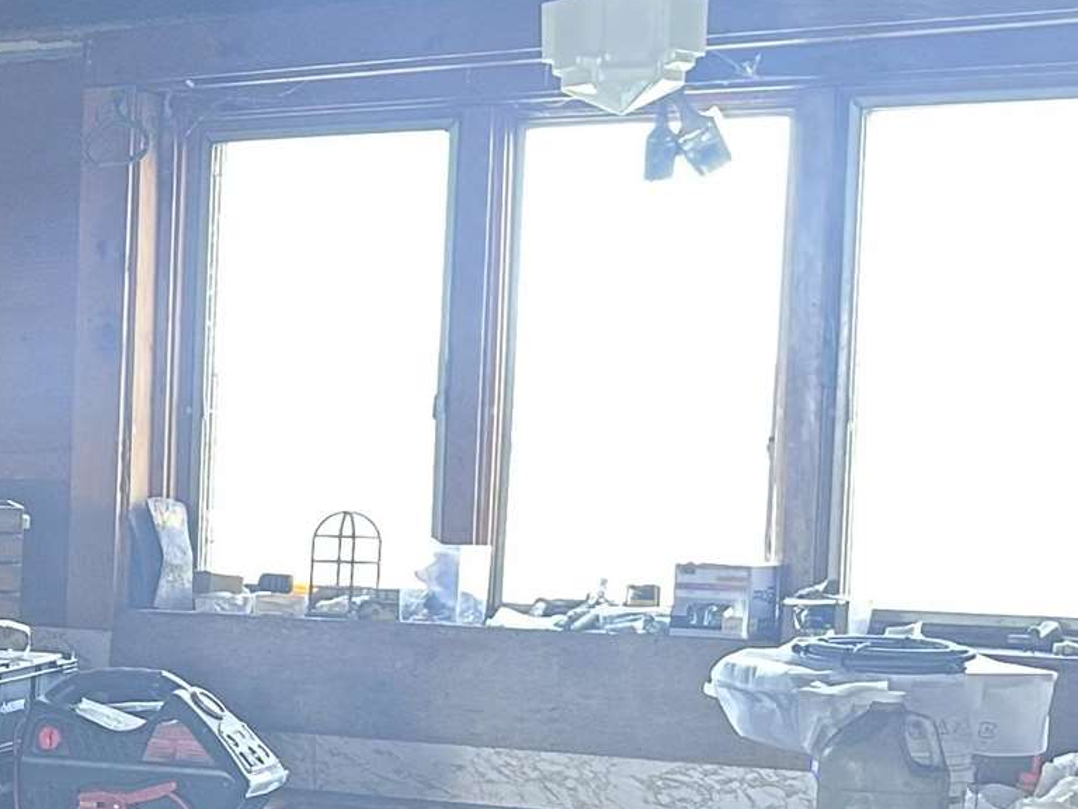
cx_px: -526
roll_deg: -0.5
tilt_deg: -5.4
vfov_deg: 15.3
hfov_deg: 18.2
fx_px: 2990
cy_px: 690
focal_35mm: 96
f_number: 1.78
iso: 250
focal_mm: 6.86
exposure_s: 1/63
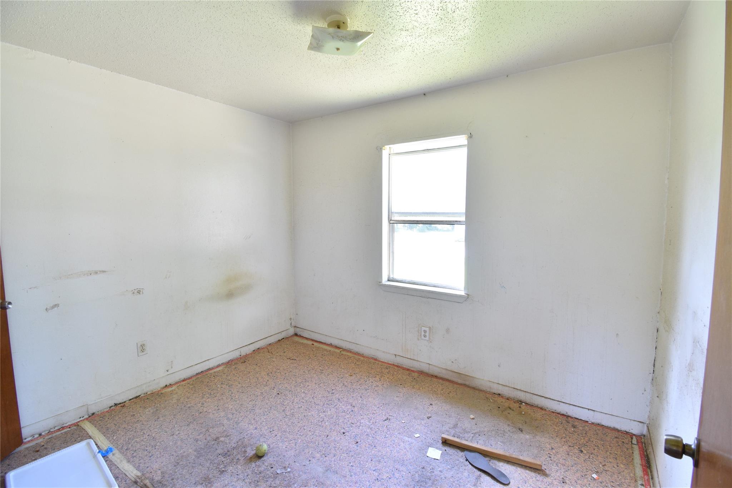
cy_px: 244
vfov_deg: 77.3
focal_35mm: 15
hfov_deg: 100.4
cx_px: 366
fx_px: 305
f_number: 7.1
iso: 640
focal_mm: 10
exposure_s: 1/13
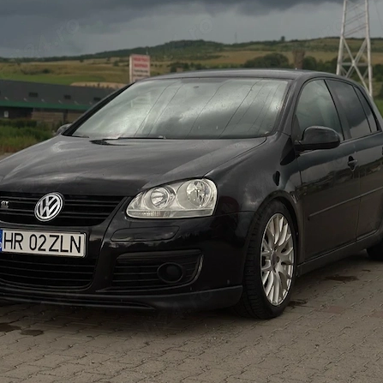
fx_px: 951
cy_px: 80
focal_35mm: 76
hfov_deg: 22.8
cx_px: 192
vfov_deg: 22.5
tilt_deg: +3.6
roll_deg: -2.7
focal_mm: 6.86
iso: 80
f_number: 1.78
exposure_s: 1/1133
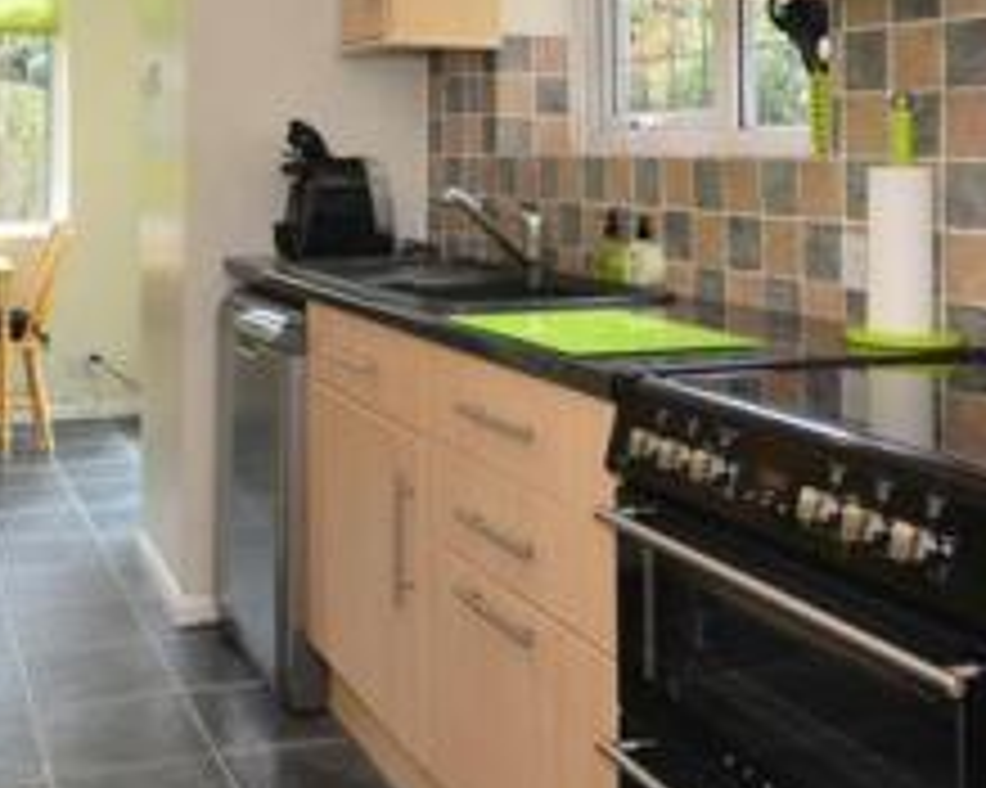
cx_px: 234
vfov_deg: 31.5
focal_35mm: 46
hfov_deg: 38.9
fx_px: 1354
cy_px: 137
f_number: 6.3
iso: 400
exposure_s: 1/125
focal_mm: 11
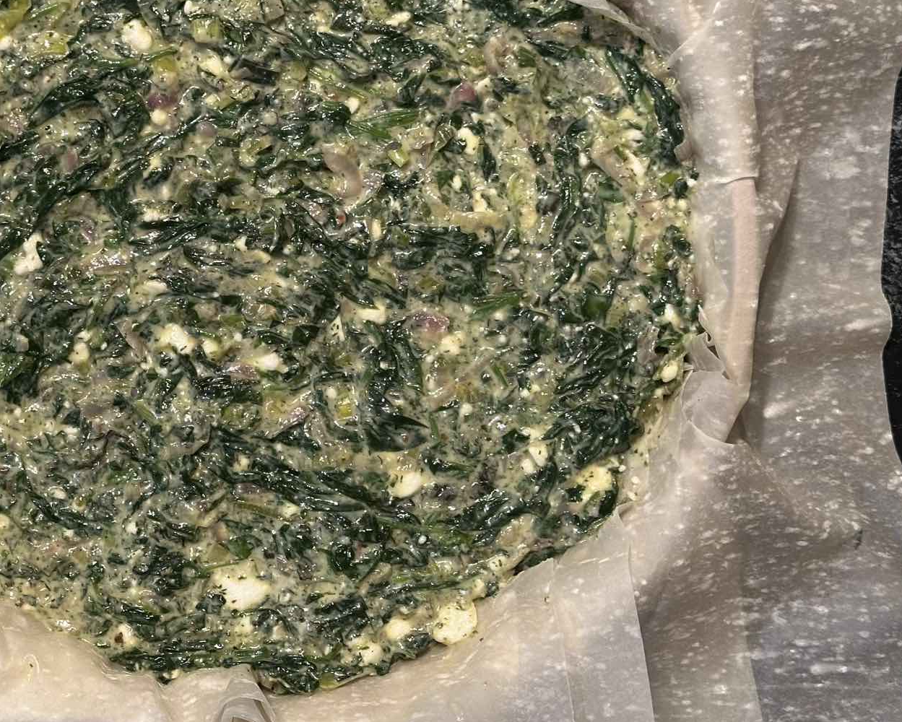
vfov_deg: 21.2
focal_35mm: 72
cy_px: 251
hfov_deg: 26.3
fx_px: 1923
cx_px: 299
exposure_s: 1/50
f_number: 1.78
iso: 200
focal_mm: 6.86
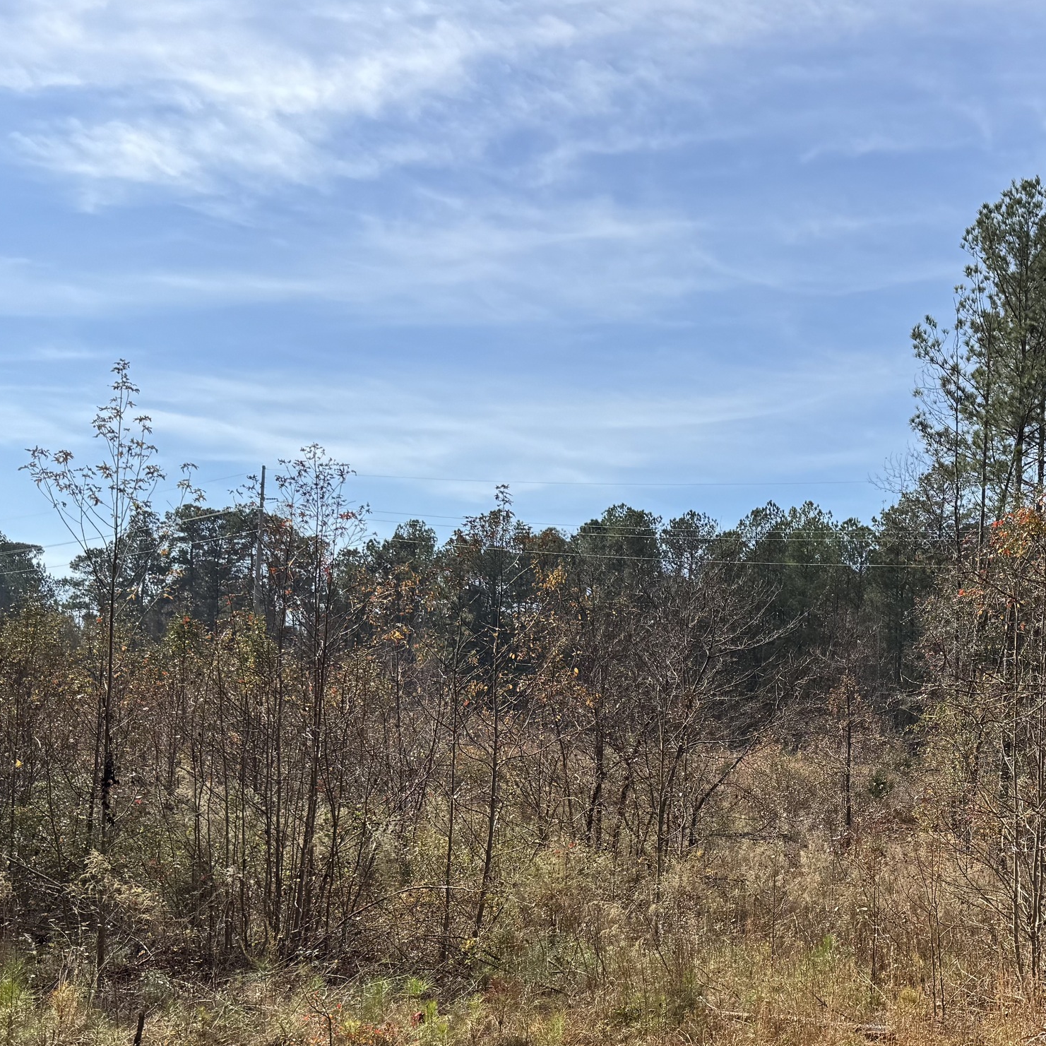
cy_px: 800
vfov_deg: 37.3
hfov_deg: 37.3
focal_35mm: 44
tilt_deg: -1.1
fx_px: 1504
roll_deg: -2.8
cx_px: 804
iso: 80
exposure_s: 1/3597
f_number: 1.78
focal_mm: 6.76
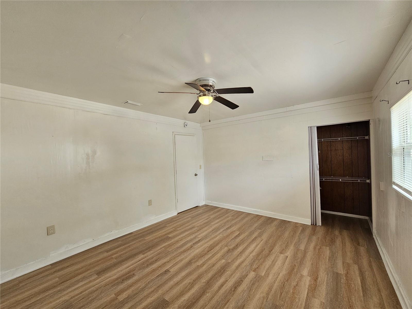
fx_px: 155
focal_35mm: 13
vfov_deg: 89.9
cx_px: 206
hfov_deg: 106.2
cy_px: 154
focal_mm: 2.2
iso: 64
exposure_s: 1/60
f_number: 2.2
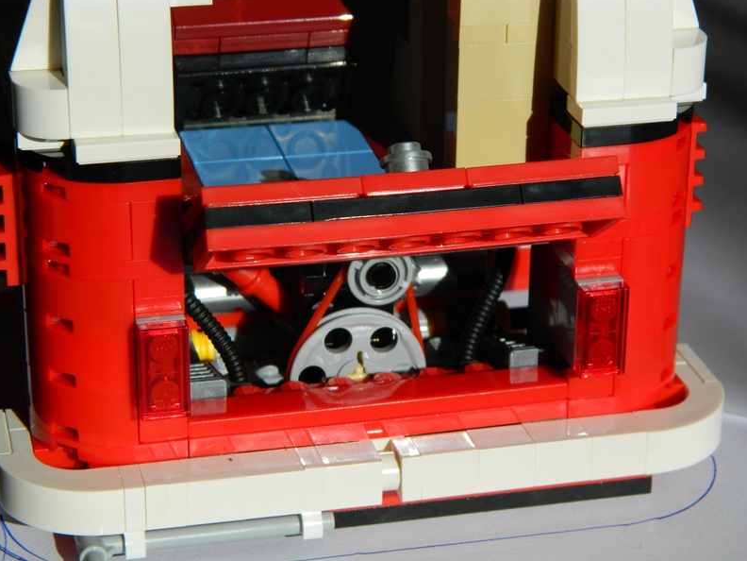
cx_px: 374
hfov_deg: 18.9
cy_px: 279
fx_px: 2244
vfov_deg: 14.2
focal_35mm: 104
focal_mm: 18.6
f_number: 4.5
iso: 80
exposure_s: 1/500
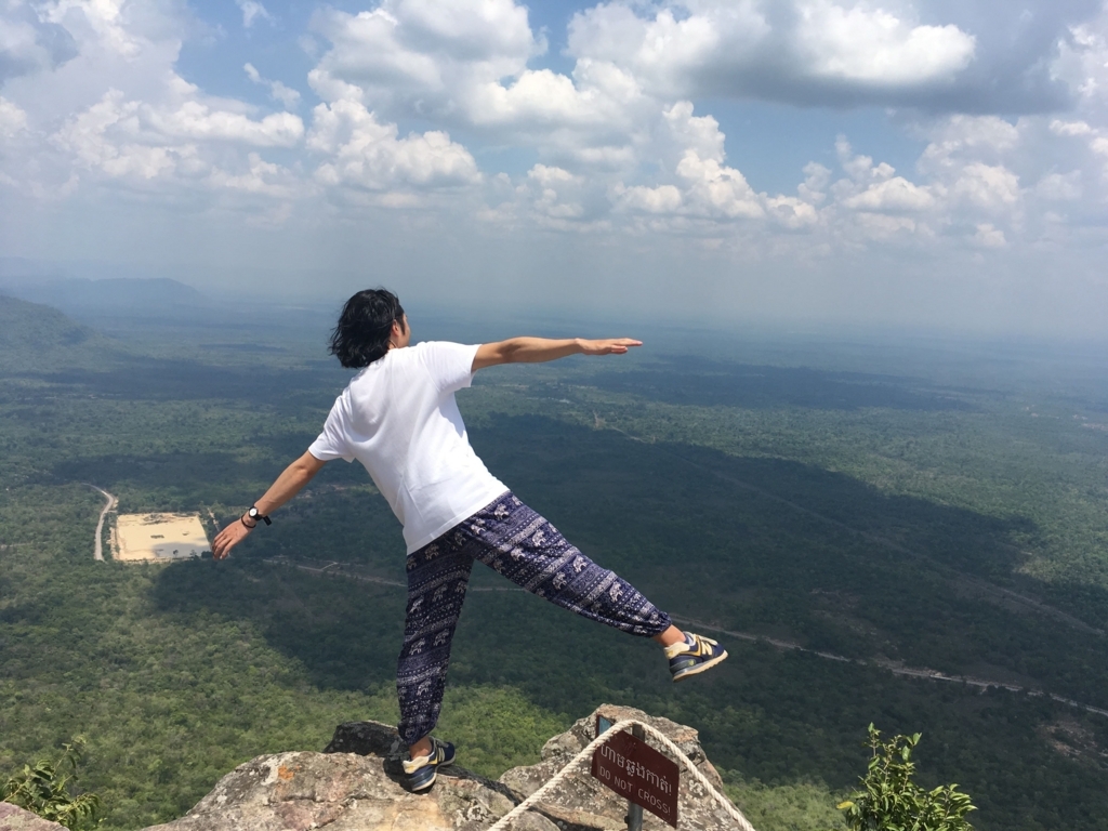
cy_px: 416
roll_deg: -2.4
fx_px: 928
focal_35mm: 29
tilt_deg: -8.6
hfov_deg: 61.7
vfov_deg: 48.2
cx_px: 554
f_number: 2.2
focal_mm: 4.15
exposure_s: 1/2079
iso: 25
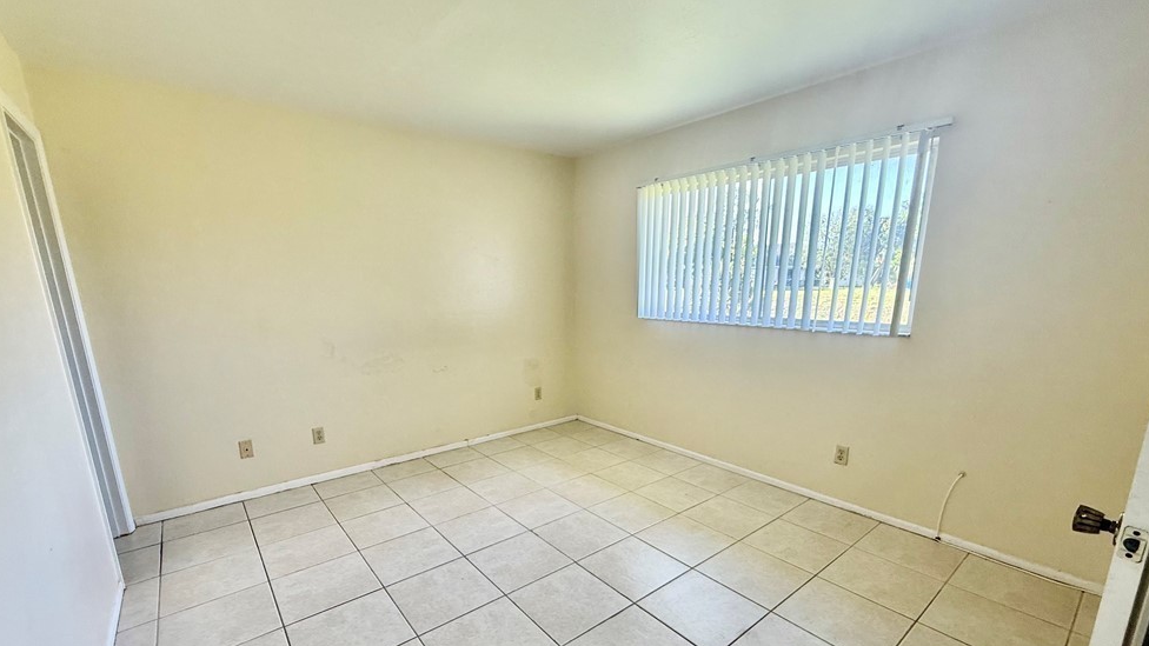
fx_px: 487
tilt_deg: -12.6
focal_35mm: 16
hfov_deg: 99.4
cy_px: 394
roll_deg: -0.5
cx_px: 572
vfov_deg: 66.3
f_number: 2.2
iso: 100
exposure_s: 1/99
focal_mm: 2.22
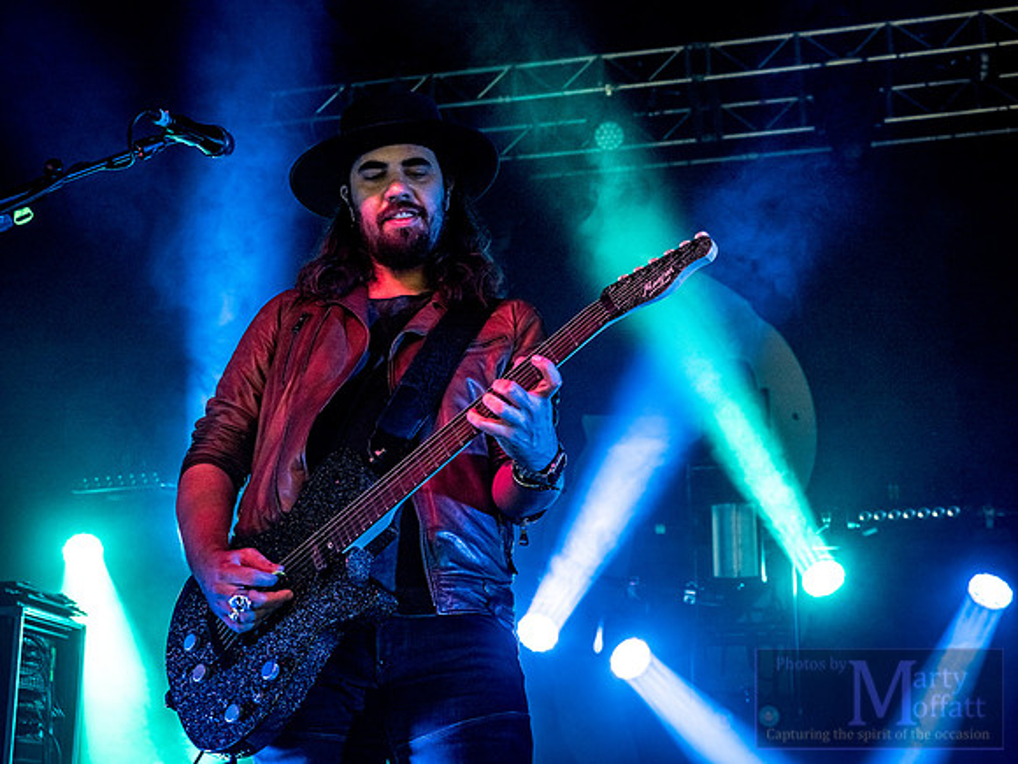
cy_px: 382
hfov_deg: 38.2
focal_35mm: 50
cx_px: 509
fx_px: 1470
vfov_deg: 29.1
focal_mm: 25
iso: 800
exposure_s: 1/125
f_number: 4
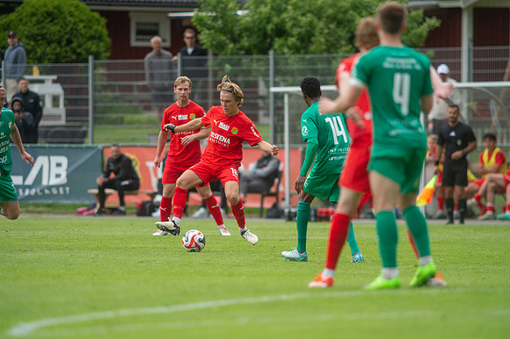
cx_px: 255
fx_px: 5946
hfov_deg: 4.9
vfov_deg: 3.3
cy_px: 170
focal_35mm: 420
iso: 720
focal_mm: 420
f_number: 4
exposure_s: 1/1600
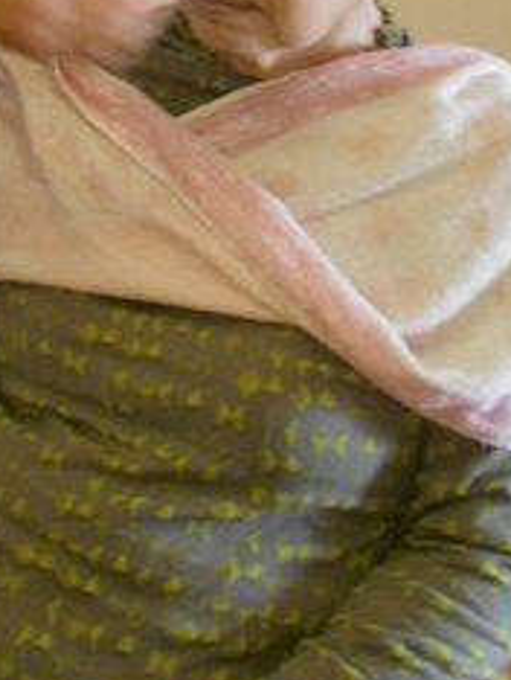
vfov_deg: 24.1
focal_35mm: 74
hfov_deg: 19.6
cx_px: 58
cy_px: -121
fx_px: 1454
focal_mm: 4.6
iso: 320
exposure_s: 1/30
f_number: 3.2
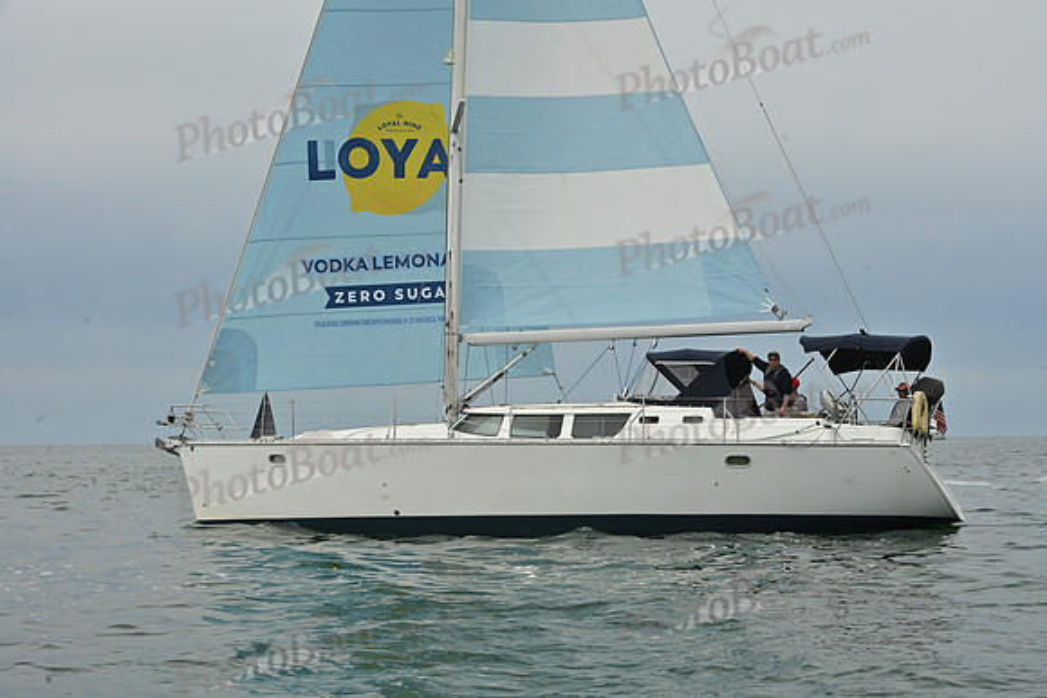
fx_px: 2036
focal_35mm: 70
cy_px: 349
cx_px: 524
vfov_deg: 19.5
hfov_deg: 28.8
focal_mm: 70
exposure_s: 1/800
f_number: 13
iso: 320
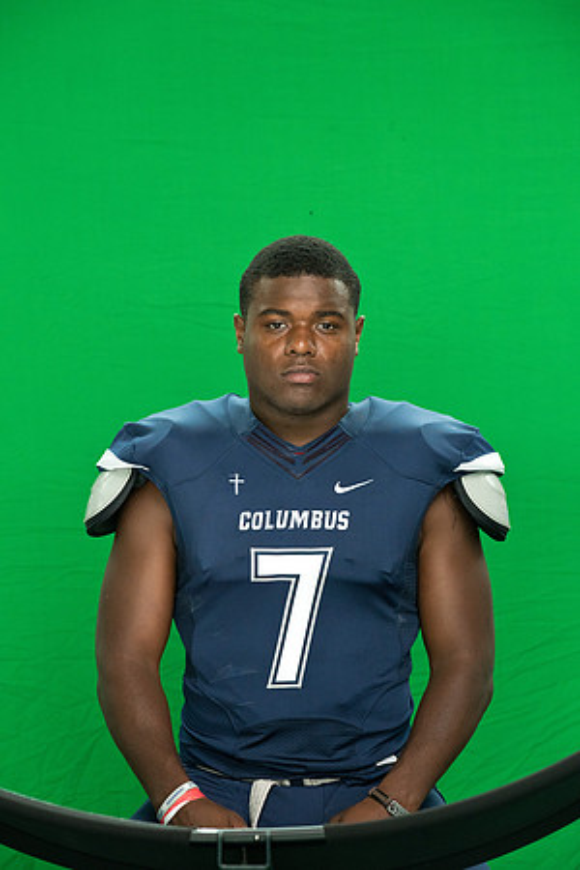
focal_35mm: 150
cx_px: 290
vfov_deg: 13.7
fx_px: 3625
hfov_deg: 9.1
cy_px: 435
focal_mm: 150
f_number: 8
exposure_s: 1/100
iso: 6400
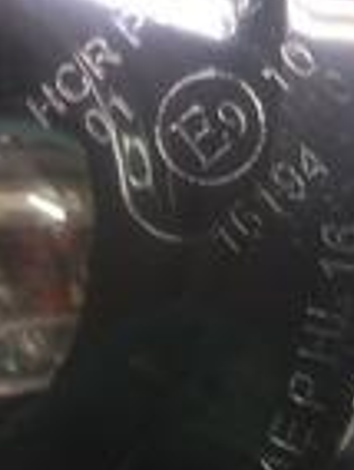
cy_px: 238
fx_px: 1332
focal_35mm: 98
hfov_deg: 15.0
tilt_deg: -68.4
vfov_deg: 20.0
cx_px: 301
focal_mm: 4.15
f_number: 2.2
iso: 160
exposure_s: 1/33
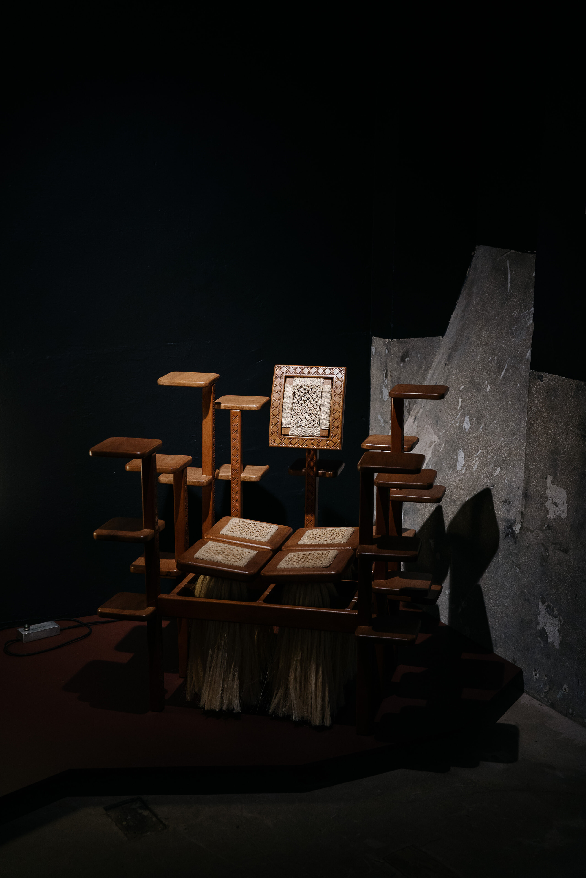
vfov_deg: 39.6
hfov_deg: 27.0
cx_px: 293
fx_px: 1221
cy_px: 439
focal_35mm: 50
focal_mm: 50
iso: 1000
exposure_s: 1/125
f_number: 3.5
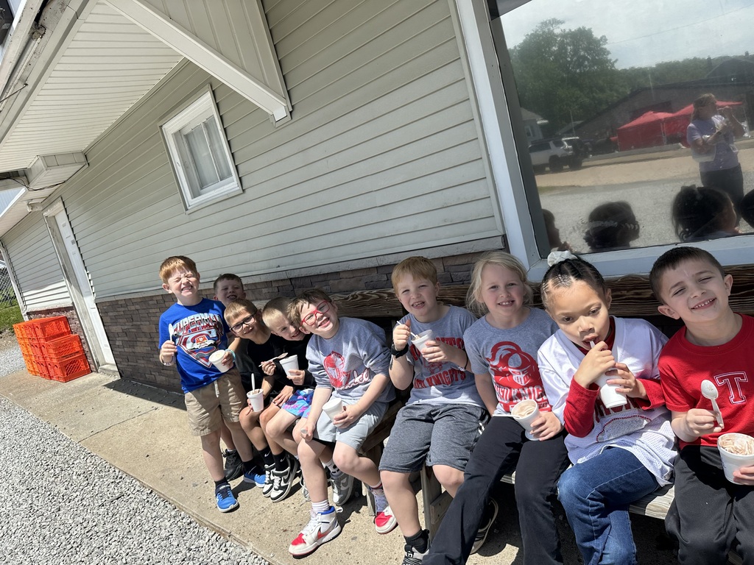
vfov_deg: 56.8
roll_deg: +14.5
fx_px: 523
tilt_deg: -7.8
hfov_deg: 71.6
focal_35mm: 24
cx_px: 377
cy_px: 282
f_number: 1.78
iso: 80
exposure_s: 1/3155
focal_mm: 6.86
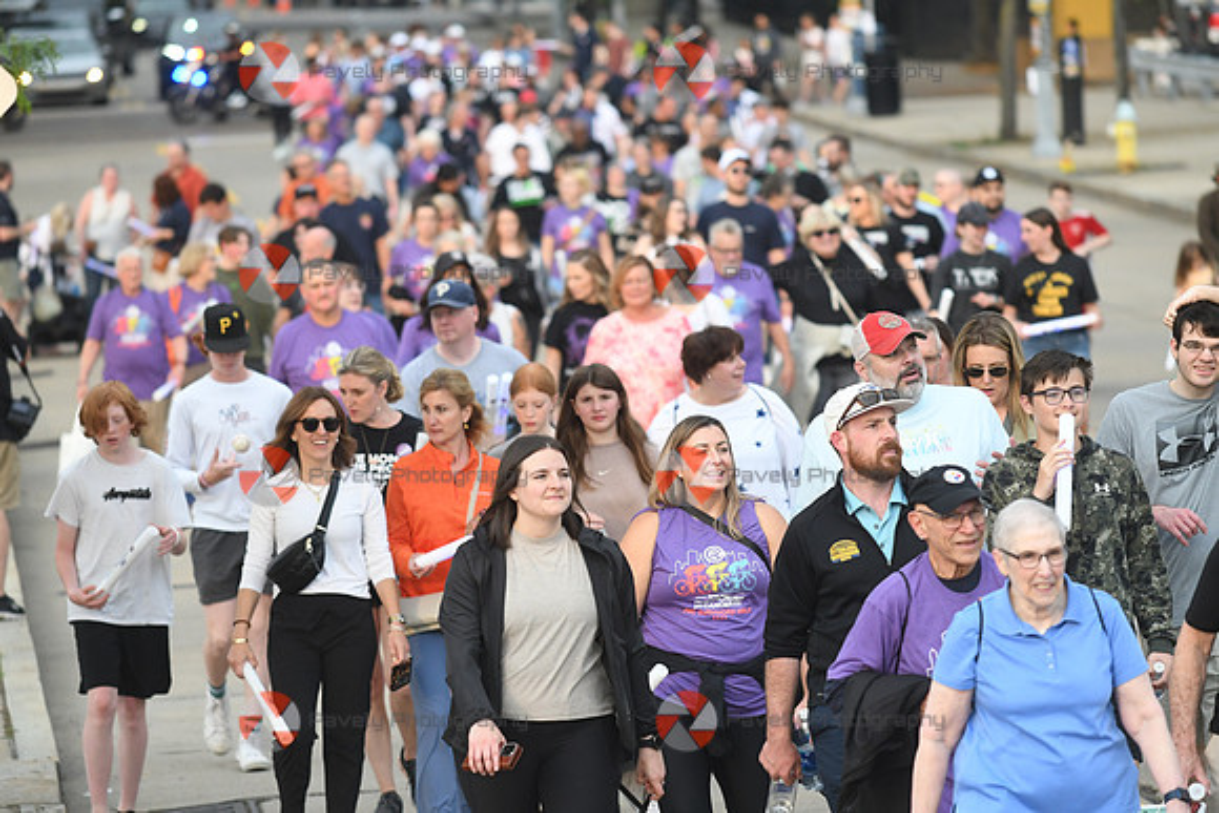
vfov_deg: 5.1
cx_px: 610
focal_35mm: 270
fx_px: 9144
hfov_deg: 7.6
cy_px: 406
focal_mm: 180
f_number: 4
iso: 1250
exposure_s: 1/1000
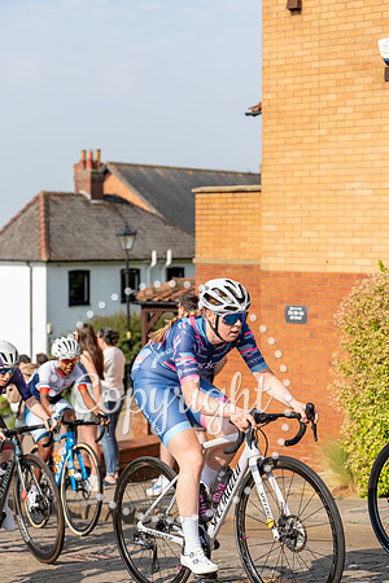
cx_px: 194
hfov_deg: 18.2
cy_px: 292
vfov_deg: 27.0
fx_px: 1216
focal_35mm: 75
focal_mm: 75
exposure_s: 1/1000
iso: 200
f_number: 4
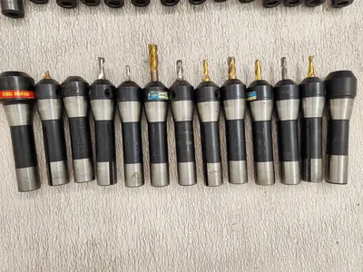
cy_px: 136
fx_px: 241
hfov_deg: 73.9
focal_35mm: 23
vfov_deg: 58.9
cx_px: 182
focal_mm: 5.4
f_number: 1.8
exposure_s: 1/120
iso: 160
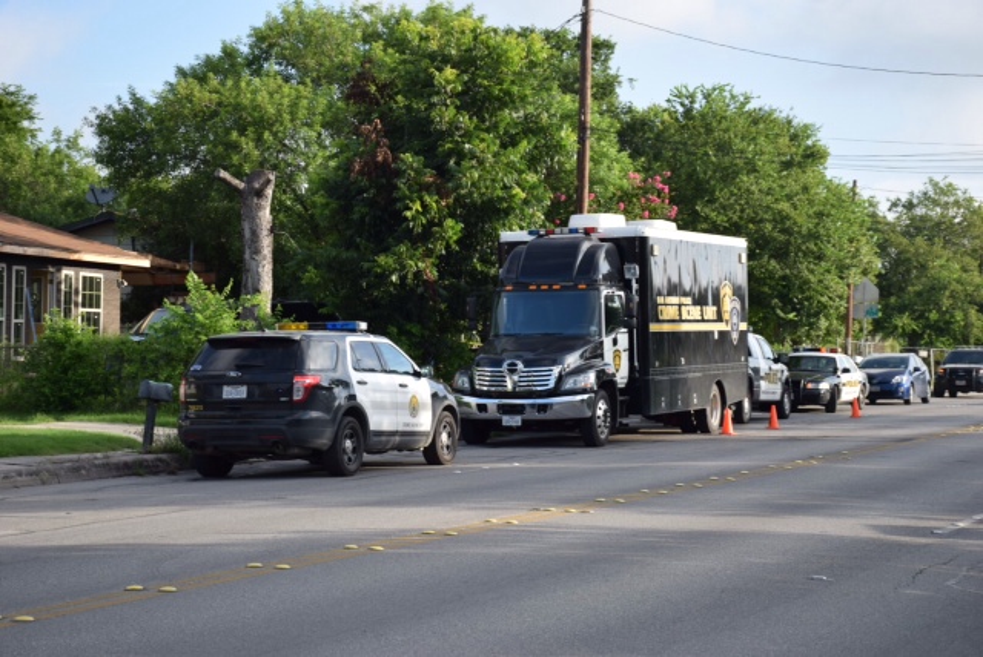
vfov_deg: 17.5
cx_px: 492
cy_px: 328
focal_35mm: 78
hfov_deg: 26.0
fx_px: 2132
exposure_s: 1/160
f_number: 6.3
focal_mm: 52
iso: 100
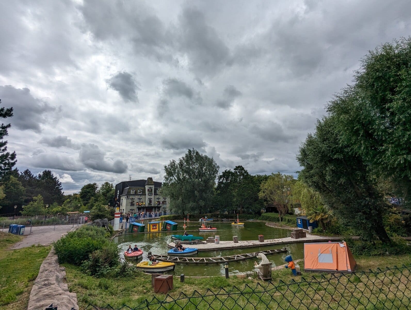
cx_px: 206
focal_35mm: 16
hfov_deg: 94.4
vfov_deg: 78.3
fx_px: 190
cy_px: 155
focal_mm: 2.35
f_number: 2.2
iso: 52
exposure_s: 1/3717
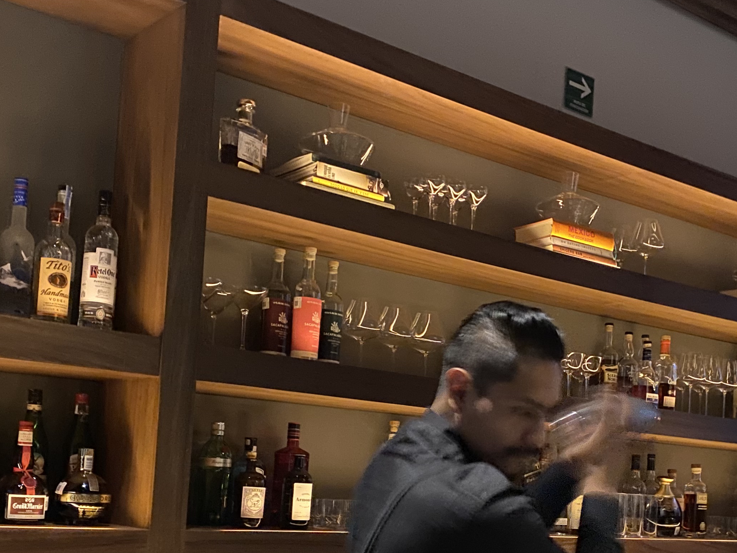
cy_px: 405
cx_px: 452
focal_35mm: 51
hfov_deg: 37.3
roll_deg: -2.8
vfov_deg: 28.2
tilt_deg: +3.8
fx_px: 1086
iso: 800
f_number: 1.8
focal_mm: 4.25
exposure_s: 1/15
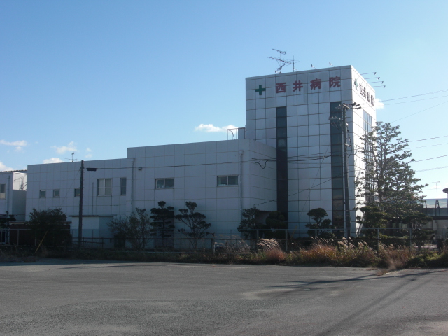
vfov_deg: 33.6
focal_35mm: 43
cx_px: 224
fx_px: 557
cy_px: 168
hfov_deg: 43.9
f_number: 3.1
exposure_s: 1/1000
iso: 50
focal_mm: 7.6
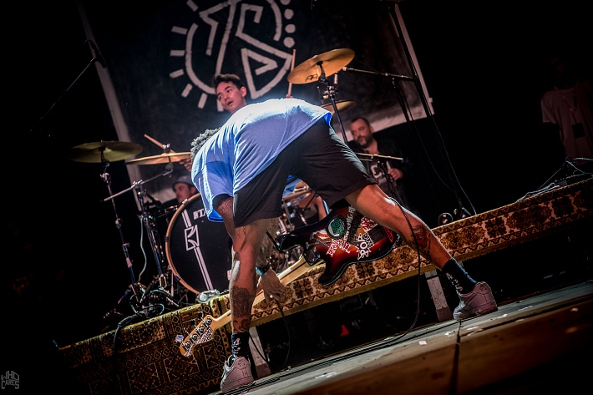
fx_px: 1087
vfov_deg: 20.6
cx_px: 296
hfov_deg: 30.5
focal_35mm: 66
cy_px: 196
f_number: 4
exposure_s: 1/100
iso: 1000
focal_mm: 65
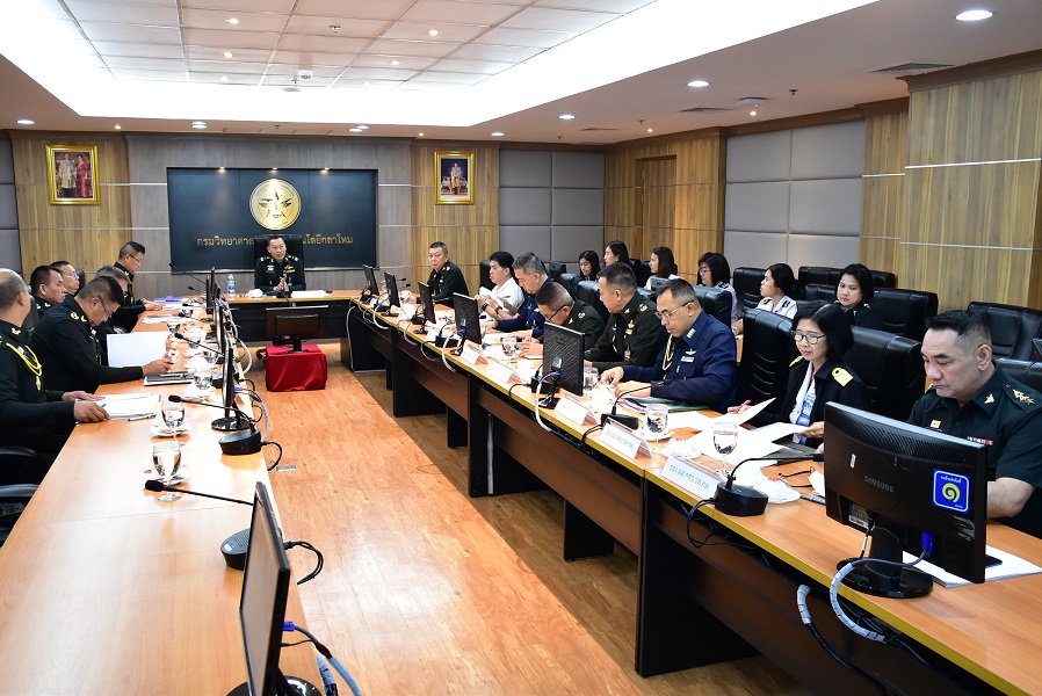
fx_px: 869
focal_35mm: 30
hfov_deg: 61.9
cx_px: 521
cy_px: 348
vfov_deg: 43.7
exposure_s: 1/40
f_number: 5.6
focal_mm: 20
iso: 2000
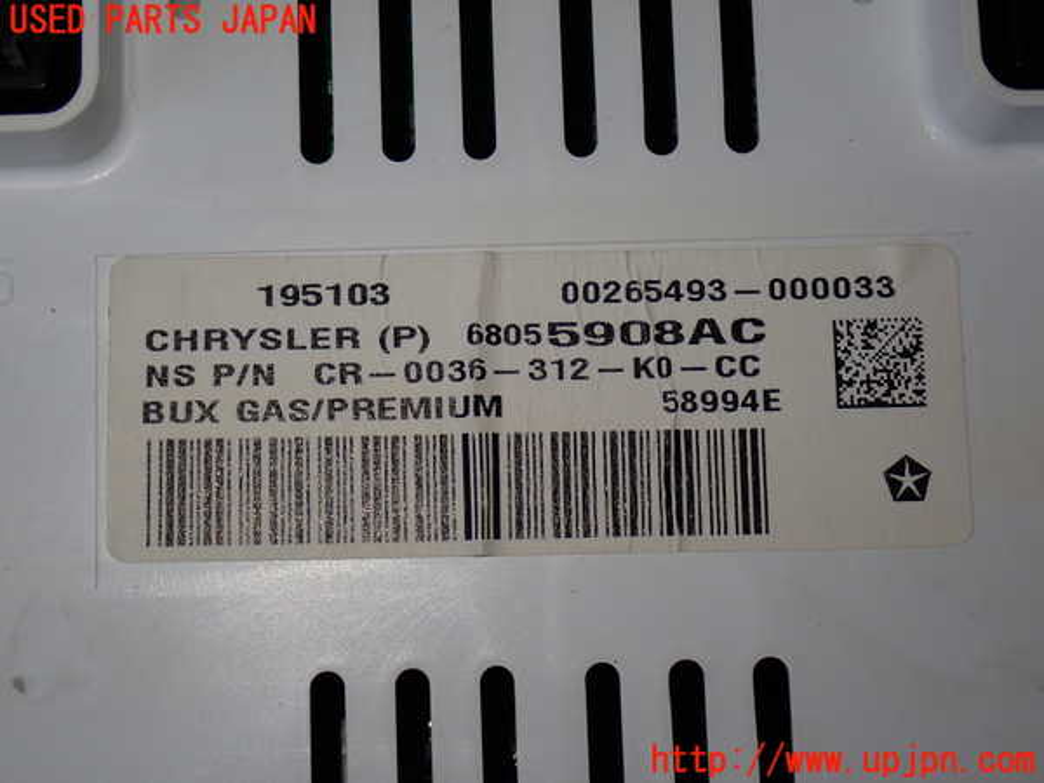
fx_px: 2021
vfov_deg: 21.9
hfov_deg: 29.0
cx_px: 522
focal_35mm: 67
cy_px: 392
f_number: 3.8
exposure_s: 1/80
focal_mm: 11.88
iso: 200
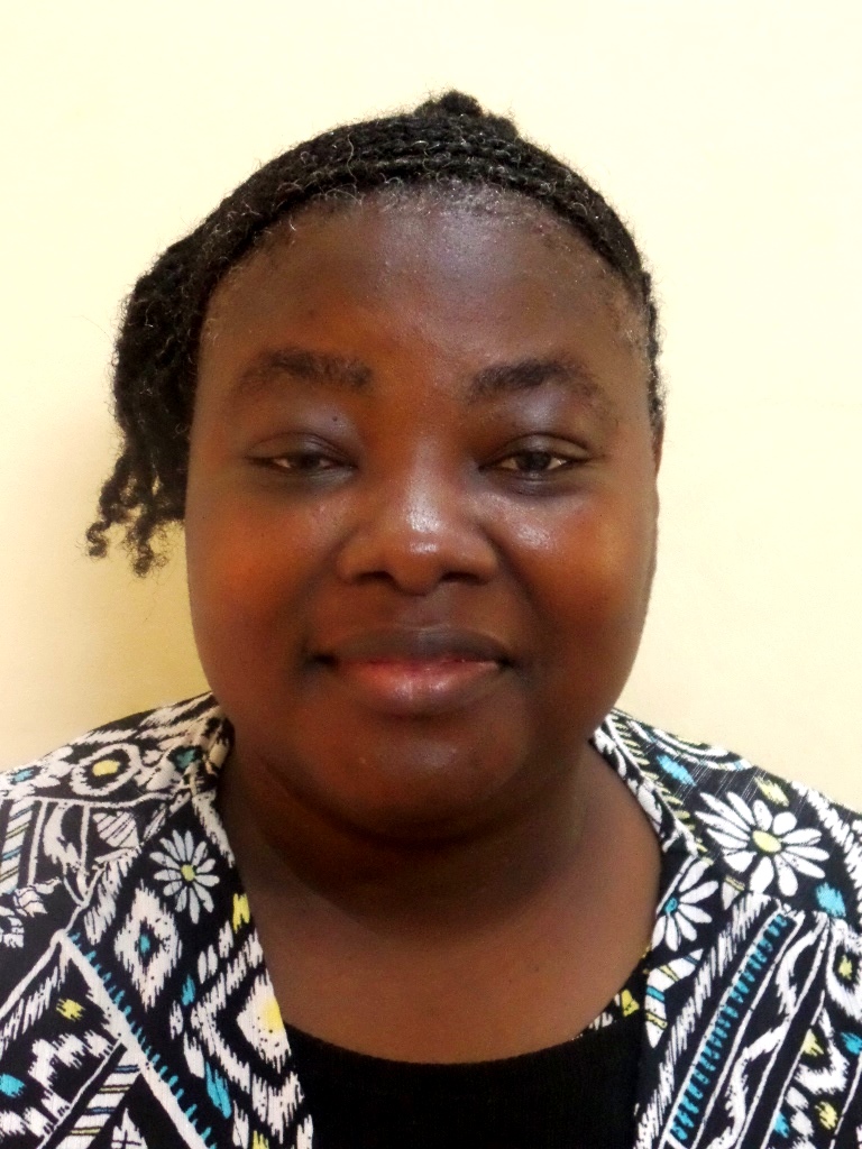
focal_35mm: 64
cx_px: 431
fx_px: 2125
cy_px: 574
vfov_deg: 30.3
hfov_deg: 22.9
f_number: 3.6
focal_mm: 11.4
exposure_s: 1/20
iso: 800
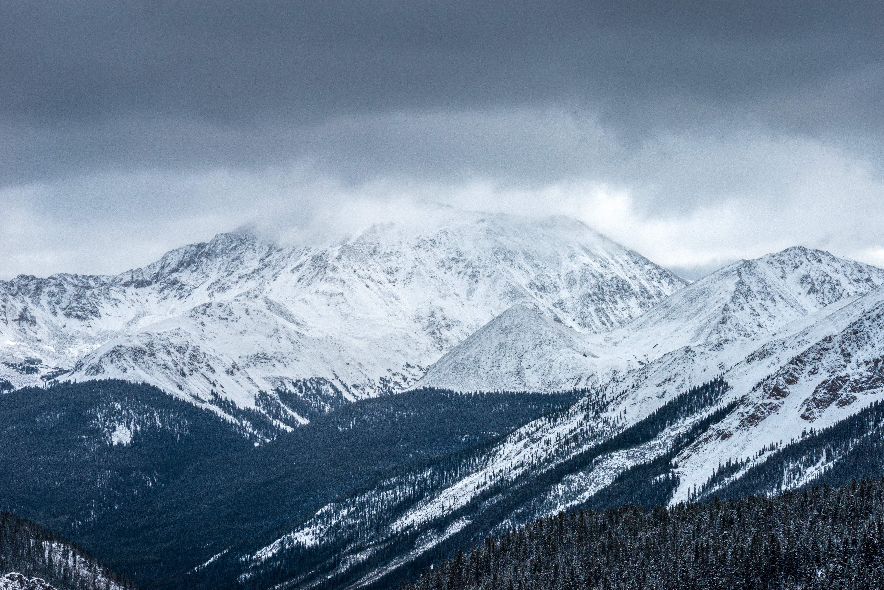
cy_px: 295
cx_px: 442
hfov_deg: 18.3
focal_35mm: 112
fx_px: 2751
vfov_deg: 12.2
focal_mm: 112
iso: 200
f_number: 22
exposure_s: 1/30
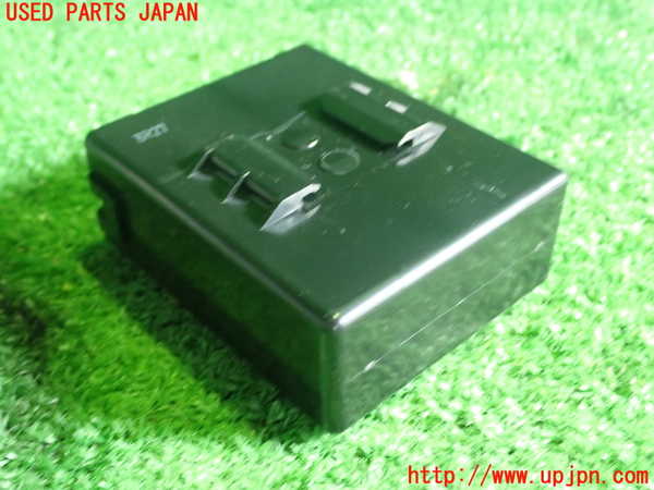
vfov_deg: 32.9
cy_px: 245
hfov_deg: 42.9
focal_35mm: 44
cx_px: 327
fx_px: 831
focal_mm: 7.84
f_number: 2.9
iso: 800
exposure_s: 1/25
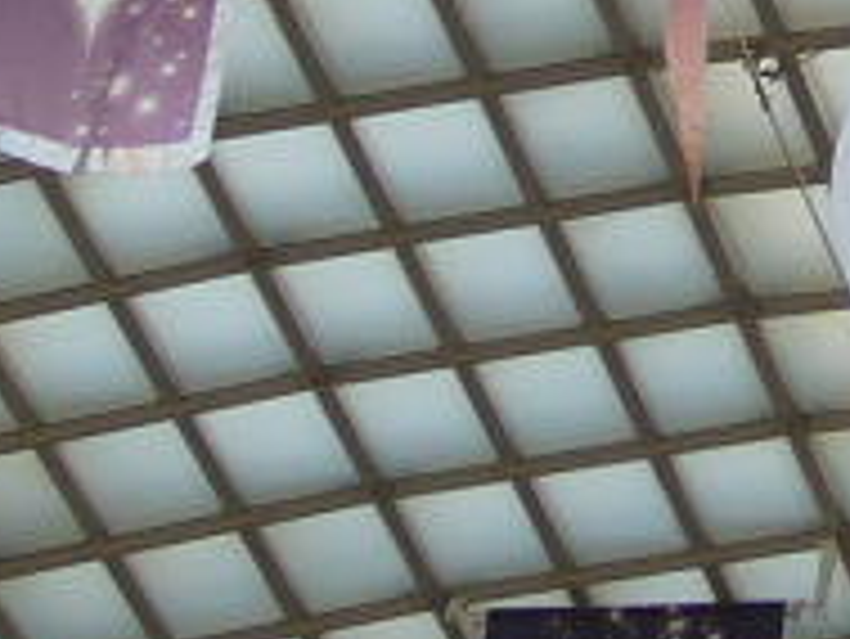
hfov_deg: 7.0
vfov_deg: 5.3
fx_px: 6831
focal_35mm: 278
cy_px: -338
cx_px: 1367
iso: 80
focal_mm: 9.9
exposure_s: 1/80
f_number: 3.6
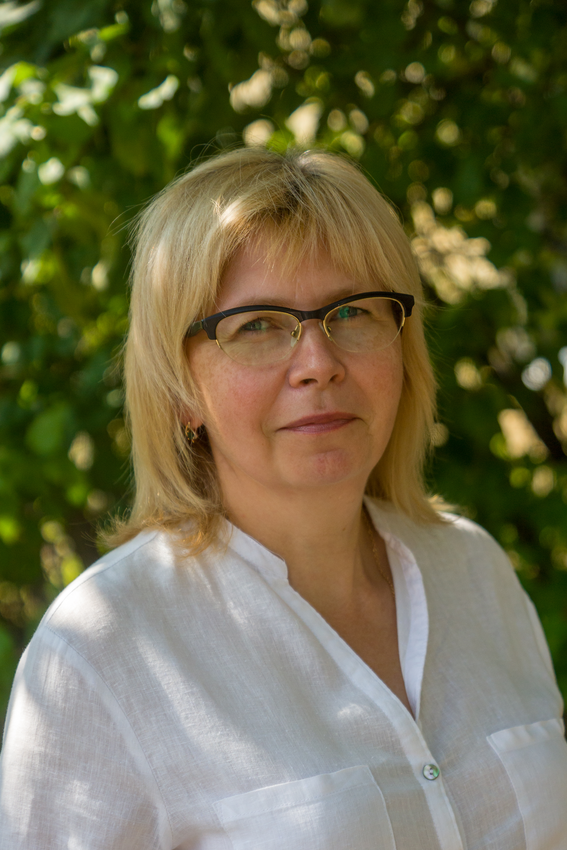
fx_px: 2150
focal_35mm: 91
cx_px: 298
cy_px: 485
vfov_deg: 22.4
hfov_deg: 15.0
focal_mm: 50
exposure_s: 1/1000
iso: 200
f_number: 2.8
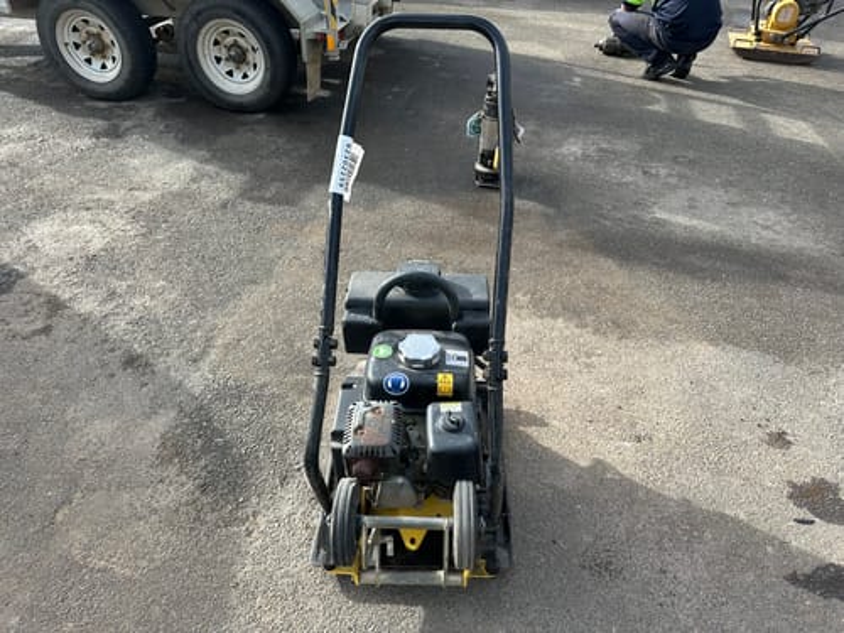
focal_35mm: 24
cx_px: 422
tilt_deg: -37.4
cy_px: 316
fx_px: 585
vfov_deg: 56.8
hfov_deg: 71.6
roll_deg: +0.0
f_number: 1.78
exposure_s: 1/1495
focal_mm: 6.86
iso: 80
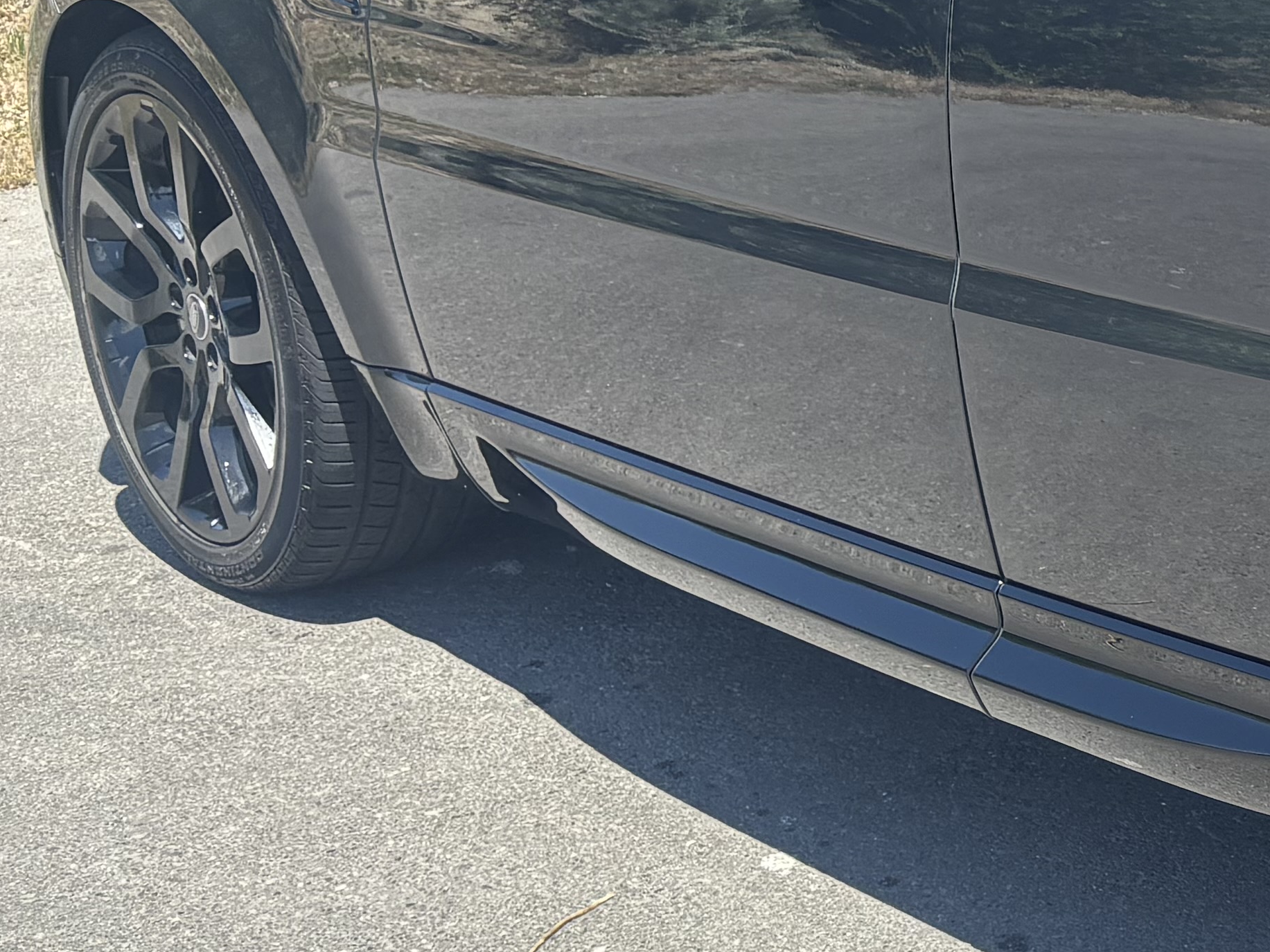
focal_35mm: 81
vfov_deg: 18.1
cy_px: 248
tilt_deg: -14.4
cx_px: 1952
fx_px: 2972
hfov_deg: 20.4
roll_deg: -2.3
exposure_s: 1/1103
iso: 50
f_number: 1.6
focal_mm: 5.96
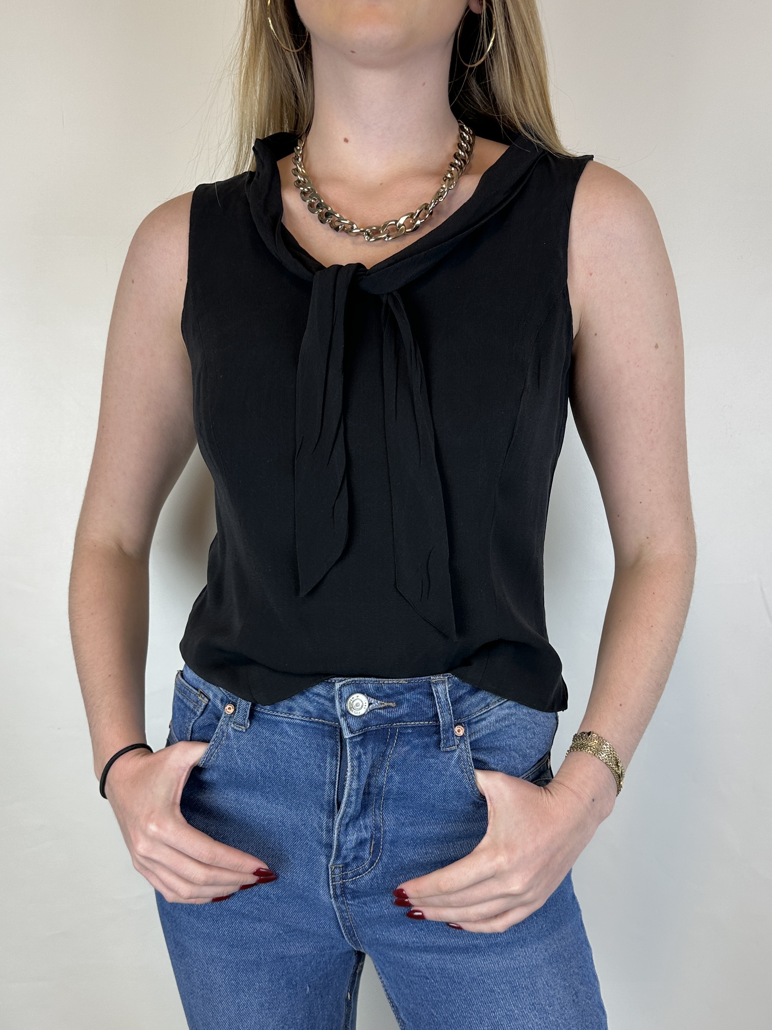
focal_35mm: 24
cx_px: 386
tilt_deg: -9.1
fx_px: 714
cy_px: 515
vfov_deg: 71.6
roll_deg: +0.1
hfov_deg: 56.8
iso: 50
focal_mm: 6.86
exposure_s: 1/104
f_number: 1.78
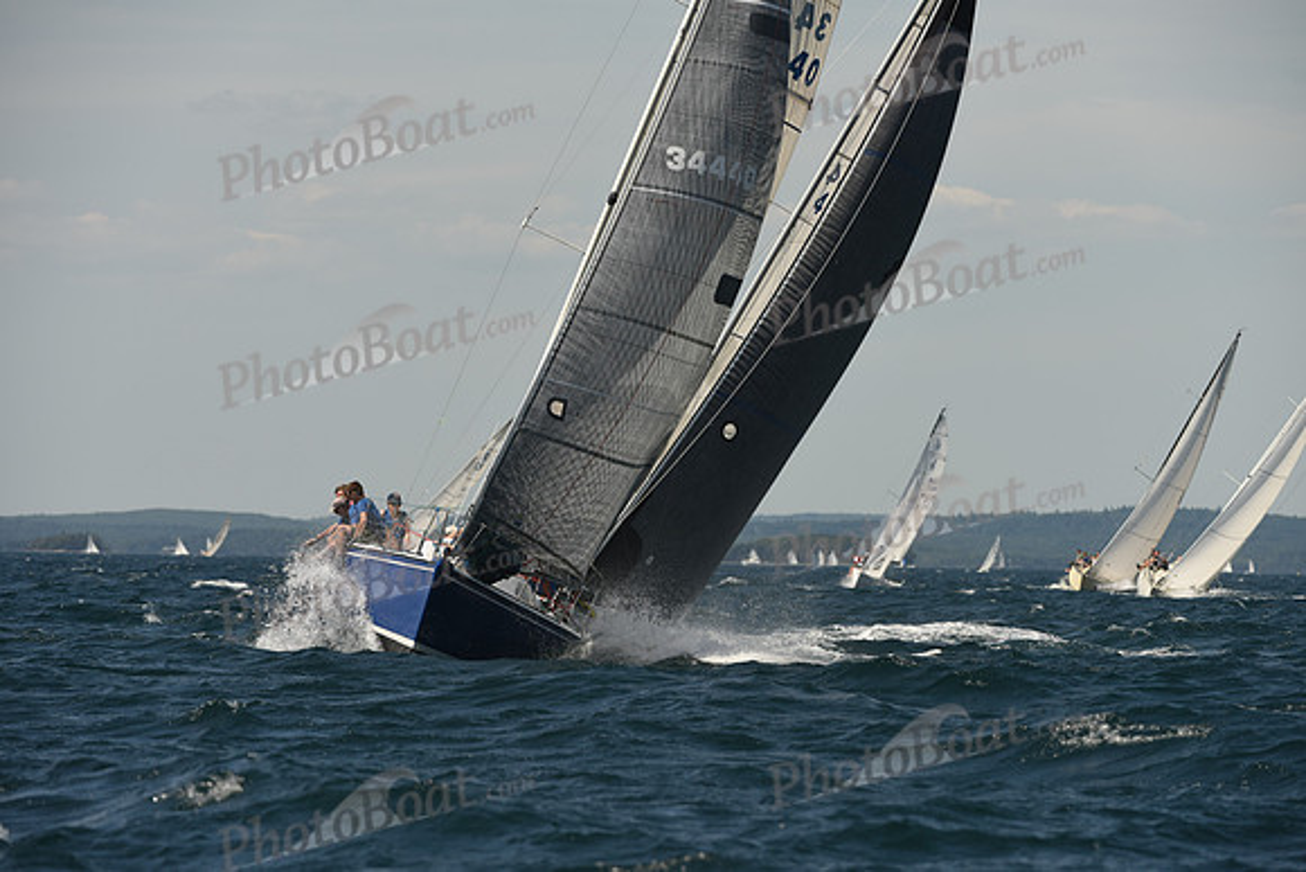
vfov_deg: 4.6
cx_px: 653
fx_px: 10885
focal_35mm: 300
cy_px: 436
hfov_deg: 6.9
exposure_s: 1/1000
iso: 250
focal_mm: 300
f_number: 6.3
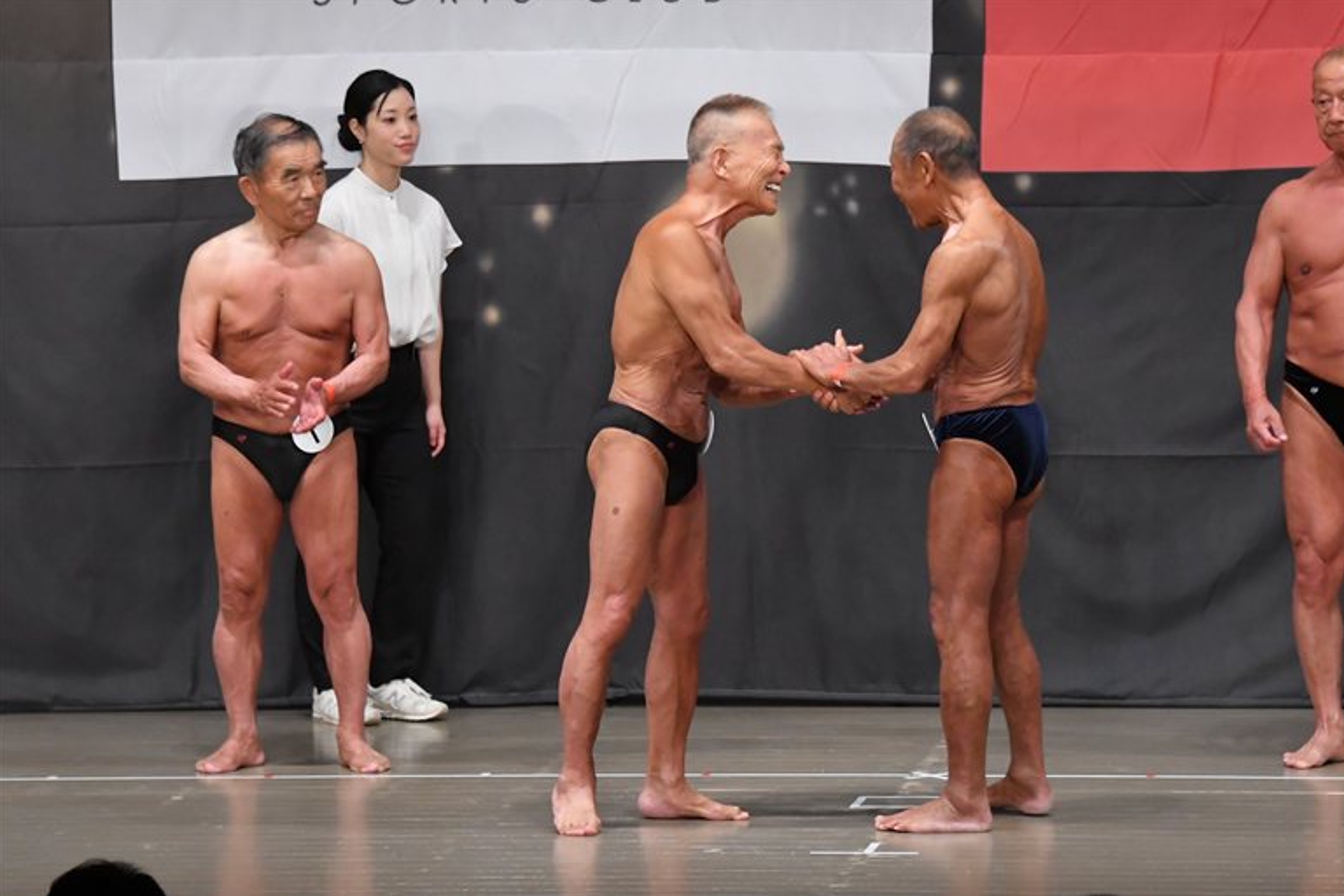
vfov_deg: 6.3
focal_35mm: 219
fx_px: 8175
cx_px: 676
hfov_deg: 9.4
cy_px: 446
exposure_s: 1/400
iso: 5000
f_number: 5.6
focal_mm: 145
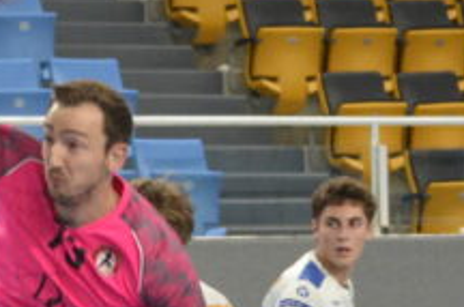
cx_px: -187
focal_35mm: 391
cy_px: 354
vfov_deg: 3.5
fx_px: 5033
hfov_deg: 5.2
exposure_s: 1/320
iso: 1600
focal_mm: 55
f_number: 4
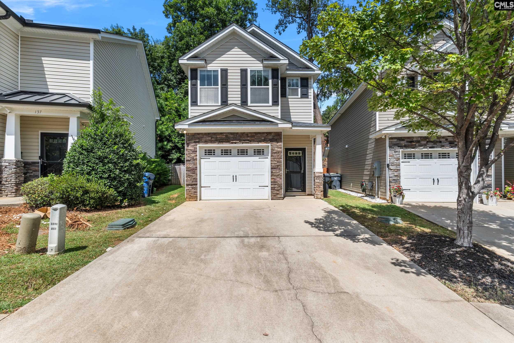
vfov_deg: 72.1
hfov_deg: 95.0
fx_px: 236
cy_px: 172
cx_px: 257
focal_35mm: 16
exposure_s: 1/200
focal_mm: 11
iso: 200
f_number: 6.3
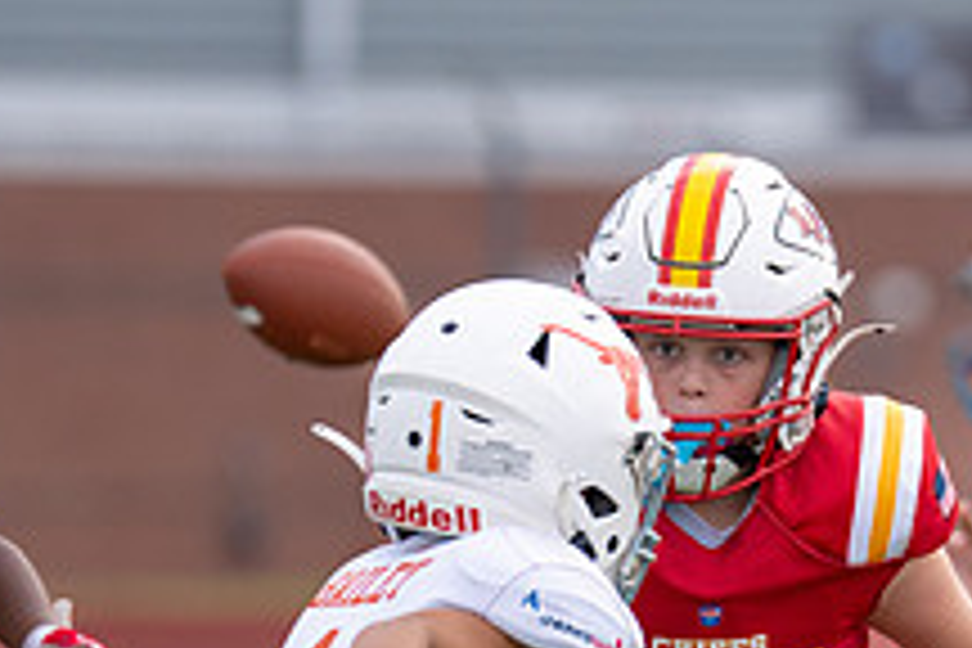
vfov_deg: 1.5
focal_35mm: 932
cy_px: 844
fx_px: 25162
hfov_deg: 2.2
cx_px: 685
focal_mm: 200
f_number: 2.8
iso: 320
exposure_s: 1/1250
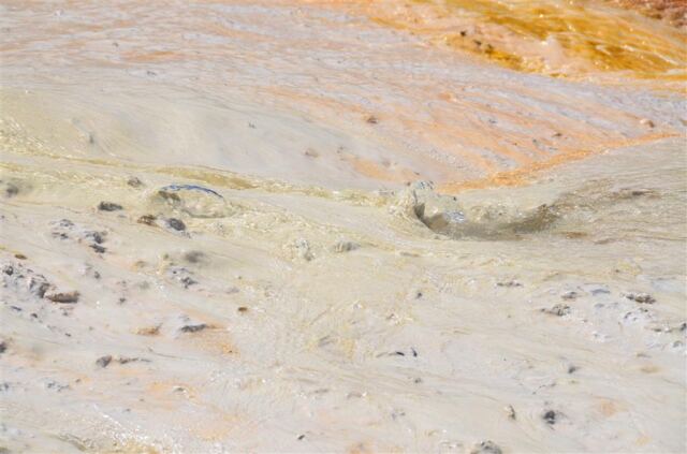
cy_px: 227
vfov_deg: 4.6
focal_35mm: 300
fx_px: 5709
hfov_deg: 6.9
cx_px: 344
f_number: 14
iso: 100
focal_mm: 200
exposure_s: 1/400
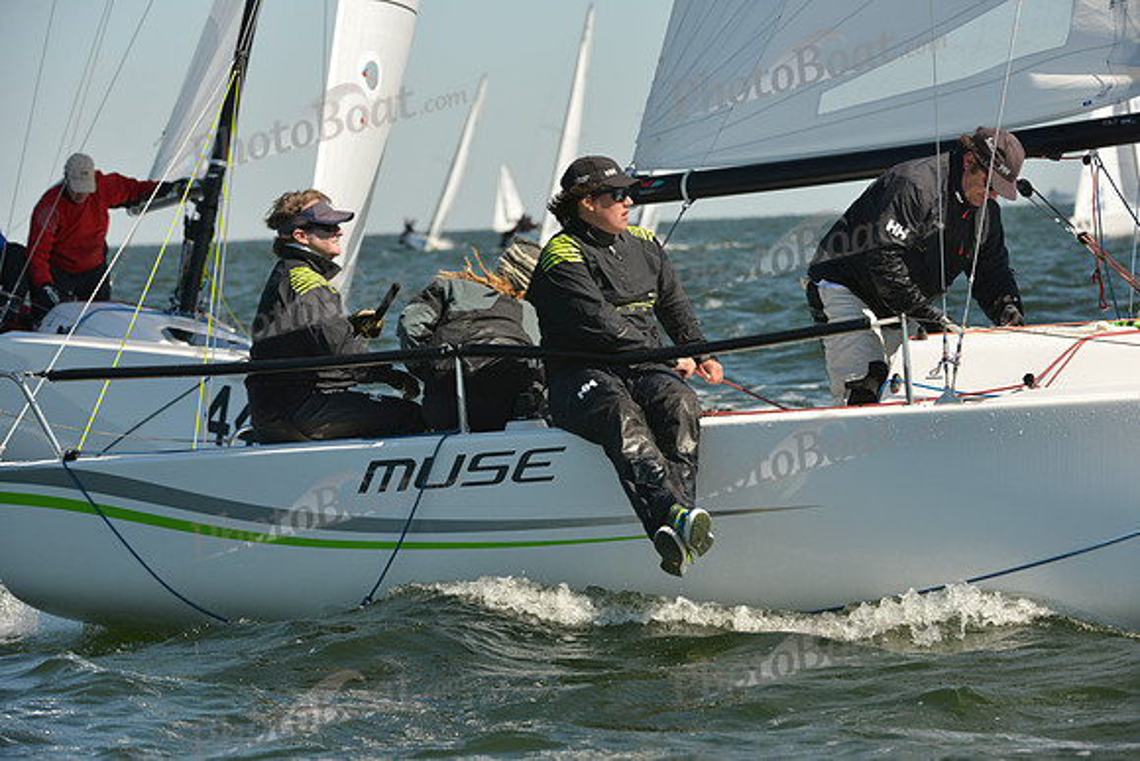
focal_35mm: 200
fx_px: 6335
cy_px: 380
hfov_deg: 10.3
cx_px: 570
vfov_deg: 6.9
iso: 500
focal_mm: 200
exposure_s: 1/1000
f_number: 8
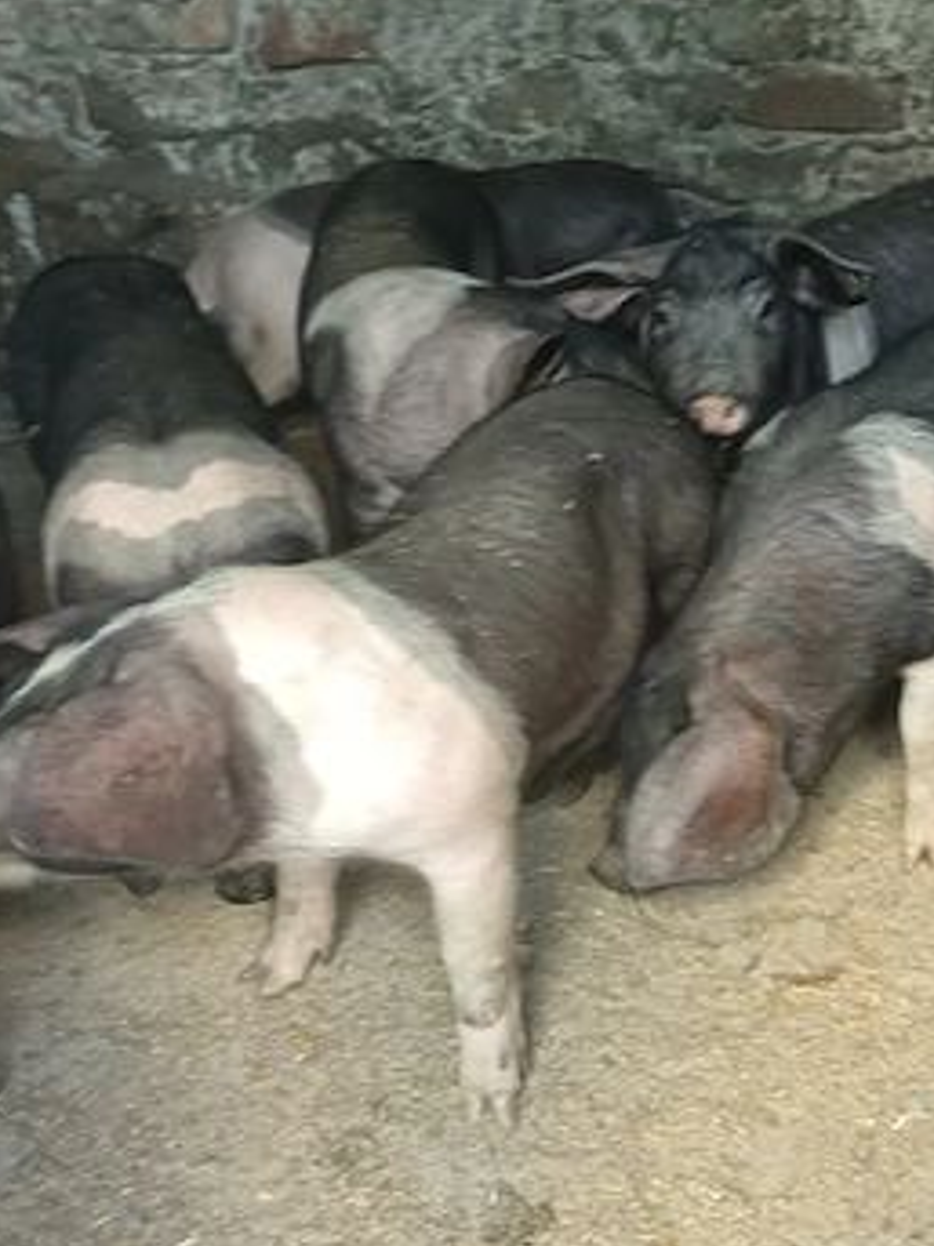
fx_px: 1512
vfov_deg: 44.8
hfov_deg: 34.3
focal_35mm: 42
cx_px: 527
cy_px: 654
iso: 2191
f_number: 1.75
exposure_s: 1/50
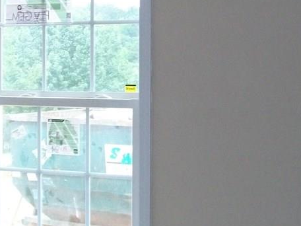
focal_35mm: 101
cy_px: 76
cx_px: 70
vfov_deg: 14.6
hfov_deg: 19.3
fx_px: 878
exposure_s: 1/80
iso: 160
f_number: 3
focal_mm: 7.6
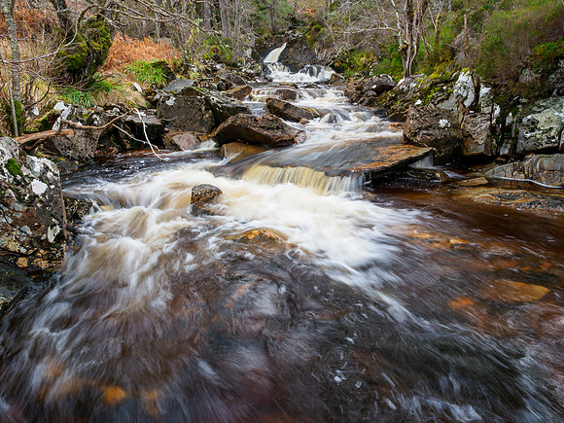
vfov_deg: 53.7
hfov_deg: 68.0
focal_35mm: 26
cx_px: 301
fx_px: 418
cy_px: 212
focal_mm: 12
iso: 200
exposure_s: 1/5
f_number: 7.1
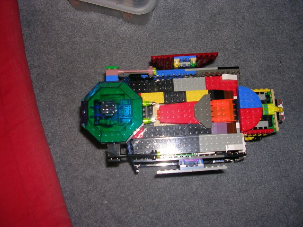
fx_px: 333
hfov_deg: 49.0
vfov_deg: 37.7
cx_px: 152
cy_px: 114
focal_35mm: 38
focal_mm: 5.8
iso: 50
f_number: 2.8
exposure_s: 1/60.1
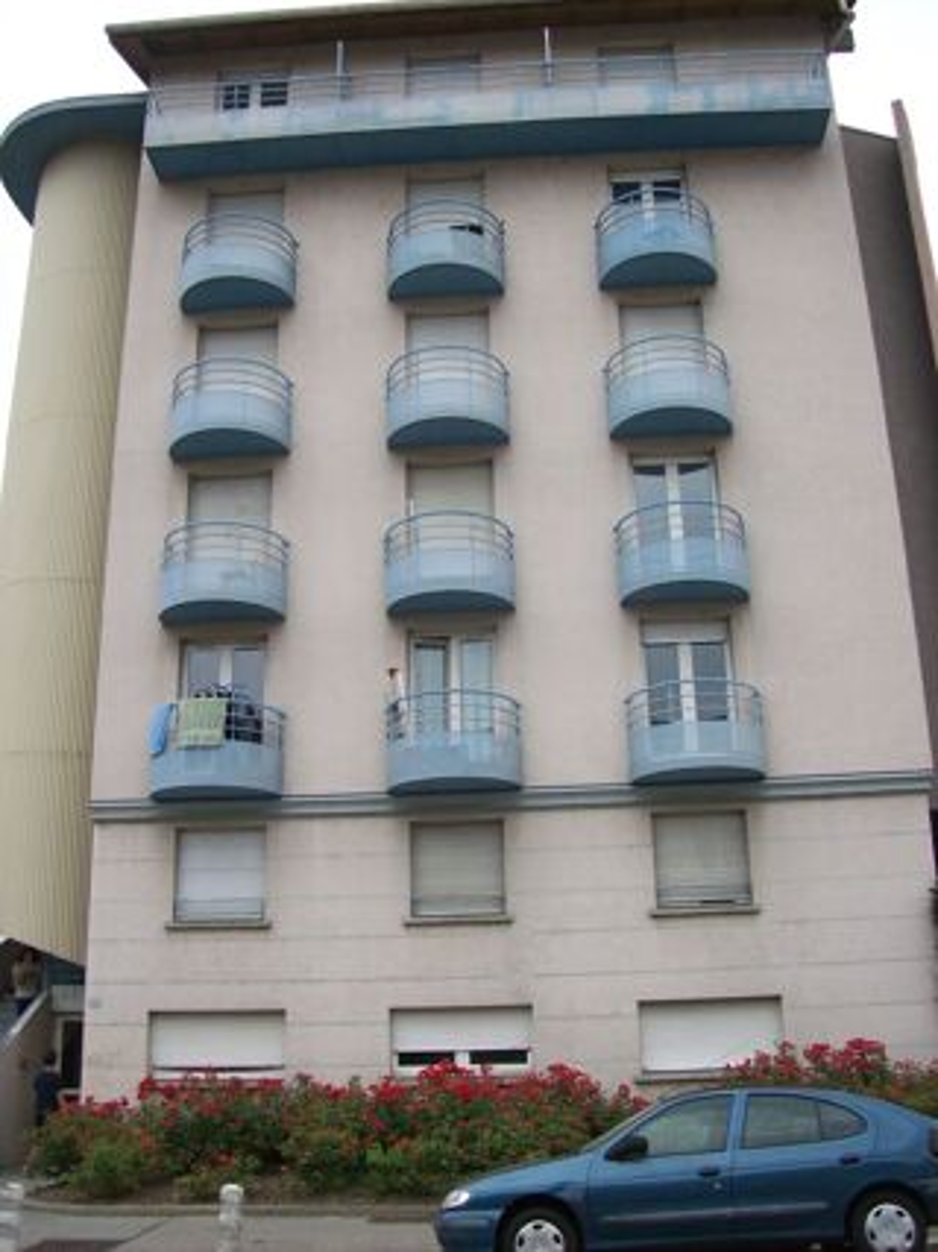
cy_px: 626
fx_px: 1301
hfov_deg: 39.6
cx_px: 469
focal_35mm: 36
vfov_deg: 51.4
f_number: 2.7
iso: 80
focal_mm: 6
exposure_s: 1/518
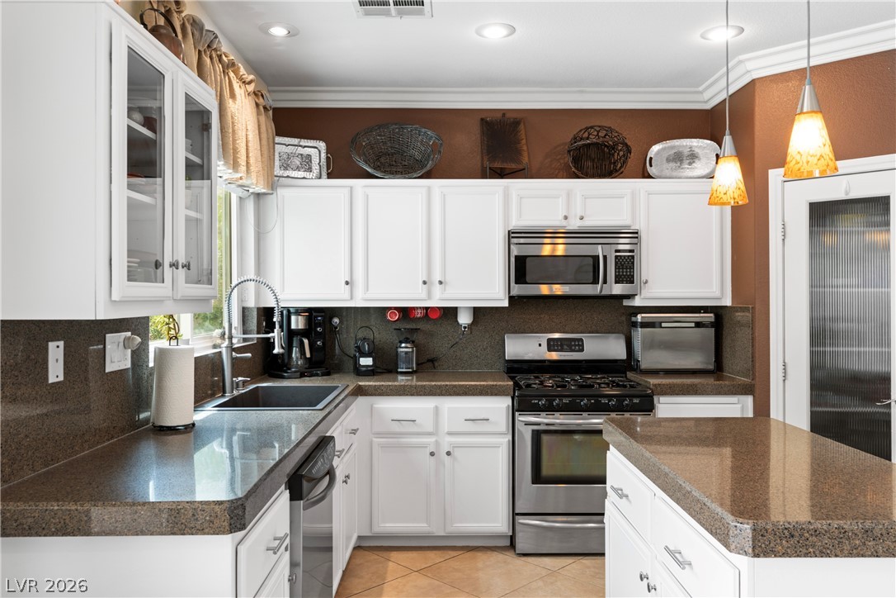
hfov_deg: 67.4
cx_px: 448
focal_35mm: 27
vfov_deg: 47.9
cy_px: 299
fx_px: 672
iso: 400
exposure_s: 1/20
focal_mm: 27
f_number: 8
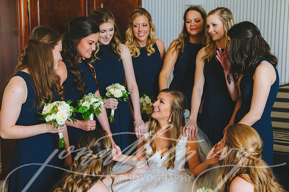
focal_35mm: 50
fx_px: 401
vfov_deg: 27.0
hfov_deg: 39.6
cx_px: 144
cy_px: 96
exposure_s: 1/200
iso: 500
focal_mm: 50
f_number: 3.5
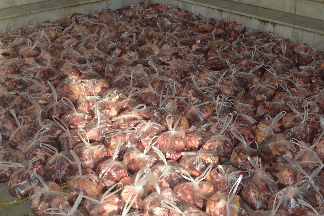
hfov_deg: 37.9
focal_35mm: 52
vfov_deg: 25.7
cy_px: 108
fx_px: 472
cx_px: 162
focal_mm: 35
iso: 100
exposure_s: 1/200
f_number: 7.1
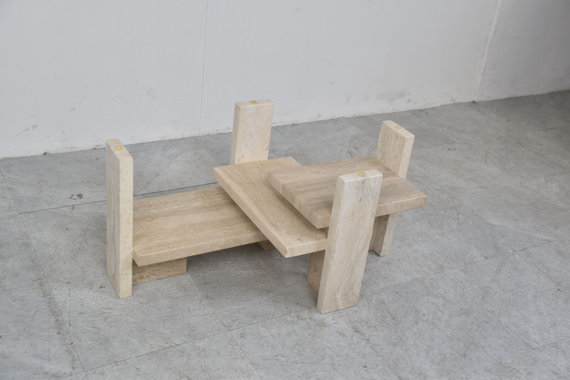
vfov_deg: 31.9
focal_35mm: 42
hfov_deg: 46.4
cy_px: 190
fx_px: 665
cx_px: 285
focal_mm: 28
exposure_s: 1/30
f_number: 4
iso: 200
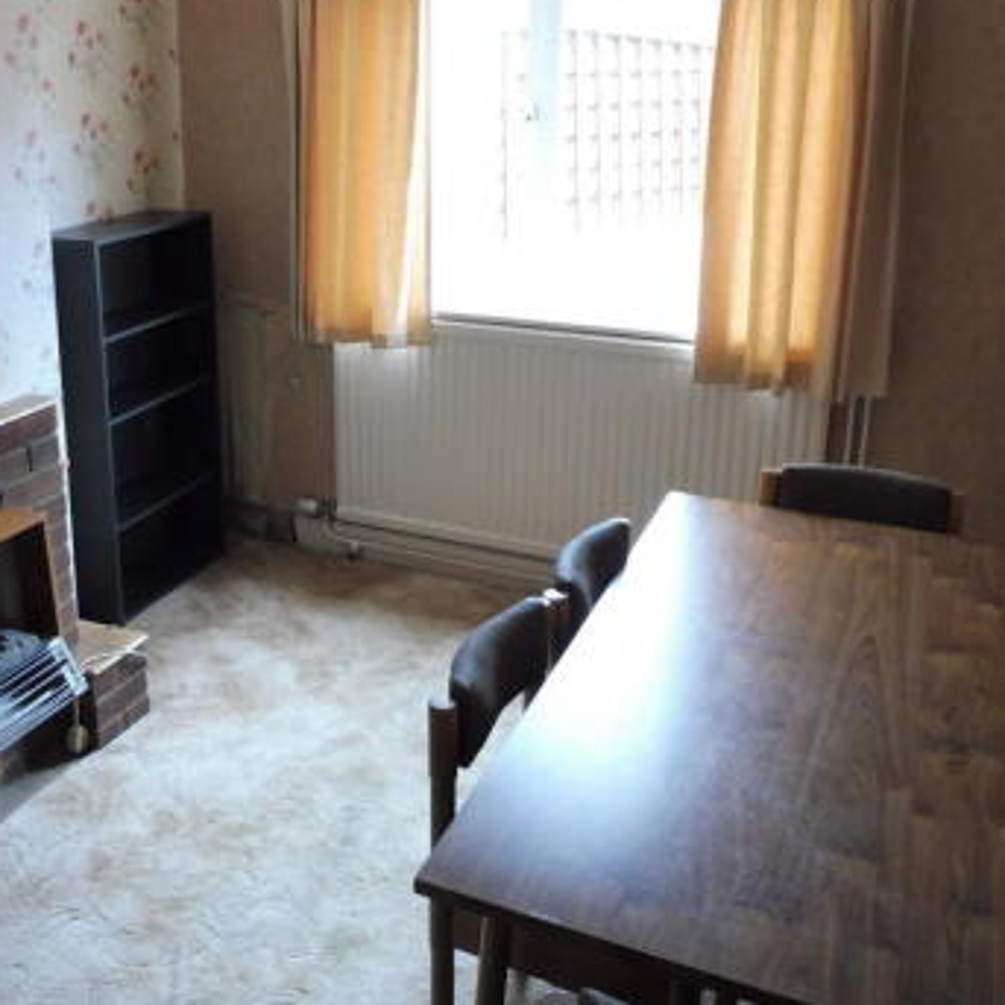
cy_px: 385
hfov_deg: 45.0
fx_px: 1182
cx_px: 300
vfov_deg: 45.7
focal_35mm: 36
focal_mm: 4.3
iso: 320
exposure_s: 1/60
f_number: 3.3
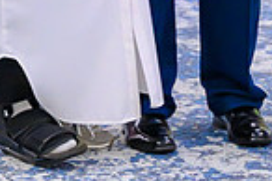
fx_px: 2445
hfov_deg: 6.4
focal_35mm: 324
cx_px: 222
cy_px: -218
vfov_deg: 4.2
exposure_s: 1/200
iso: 2500
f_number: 2.8
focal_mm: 70
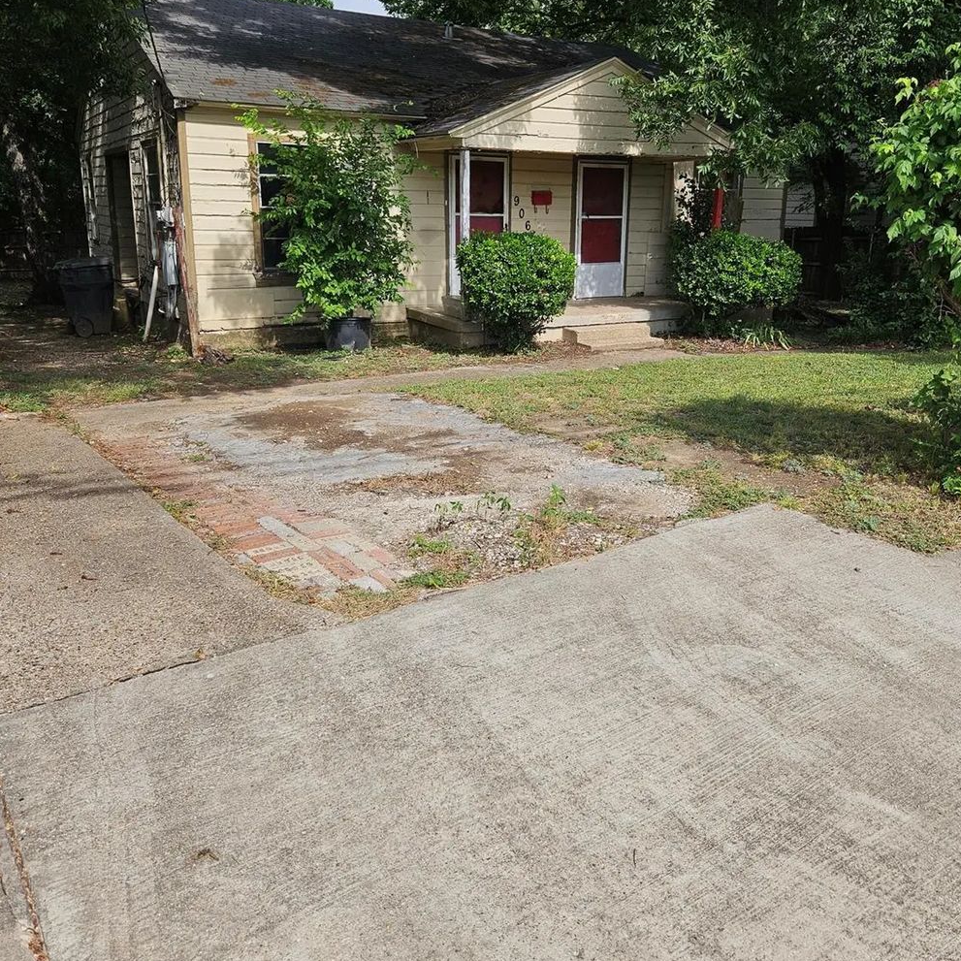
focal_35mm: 28
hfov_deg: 57.3
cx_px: 495
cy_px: 409
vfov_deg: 57.1
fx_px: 879
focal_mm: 5.4
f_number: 1.8
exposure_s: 1/1480
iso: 25
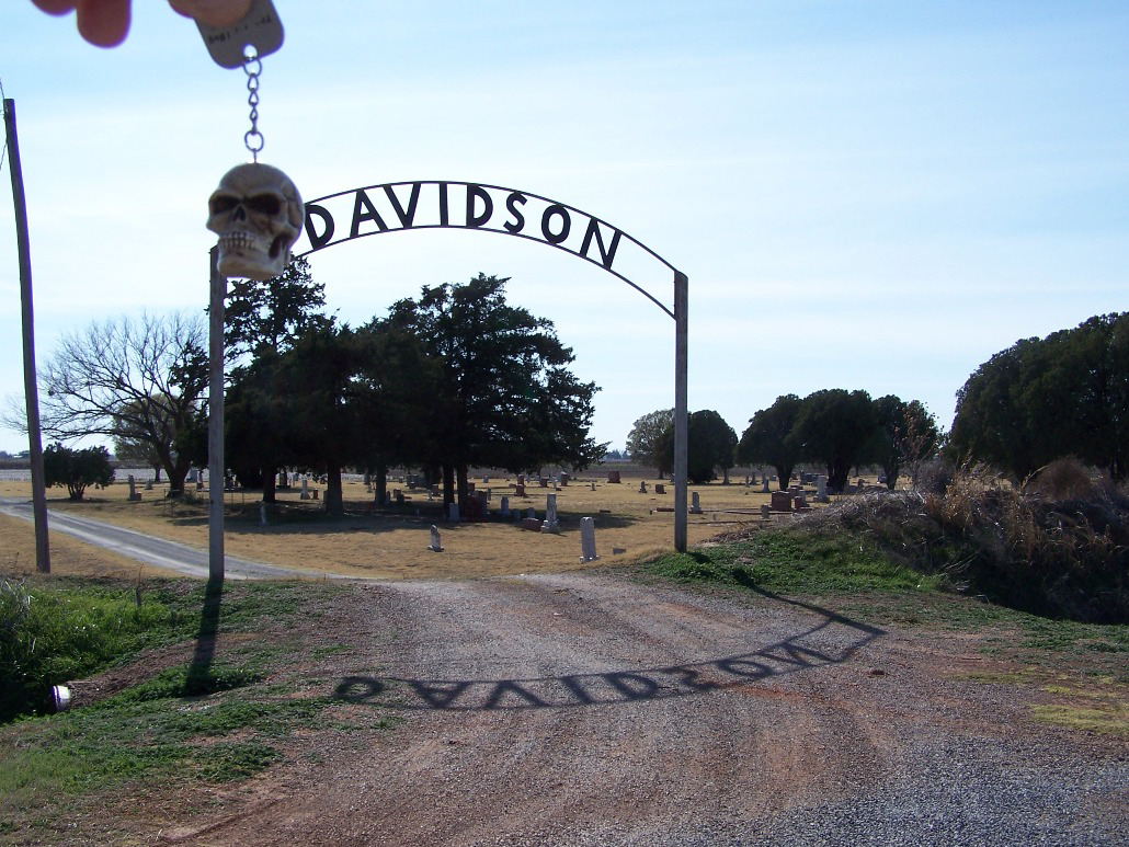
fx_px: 1240
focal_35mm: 38
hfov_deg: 49.0
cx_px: 564
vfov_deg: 37.7
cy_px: 424
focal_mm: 6.3
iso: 80
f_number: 4
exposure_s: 1/1000
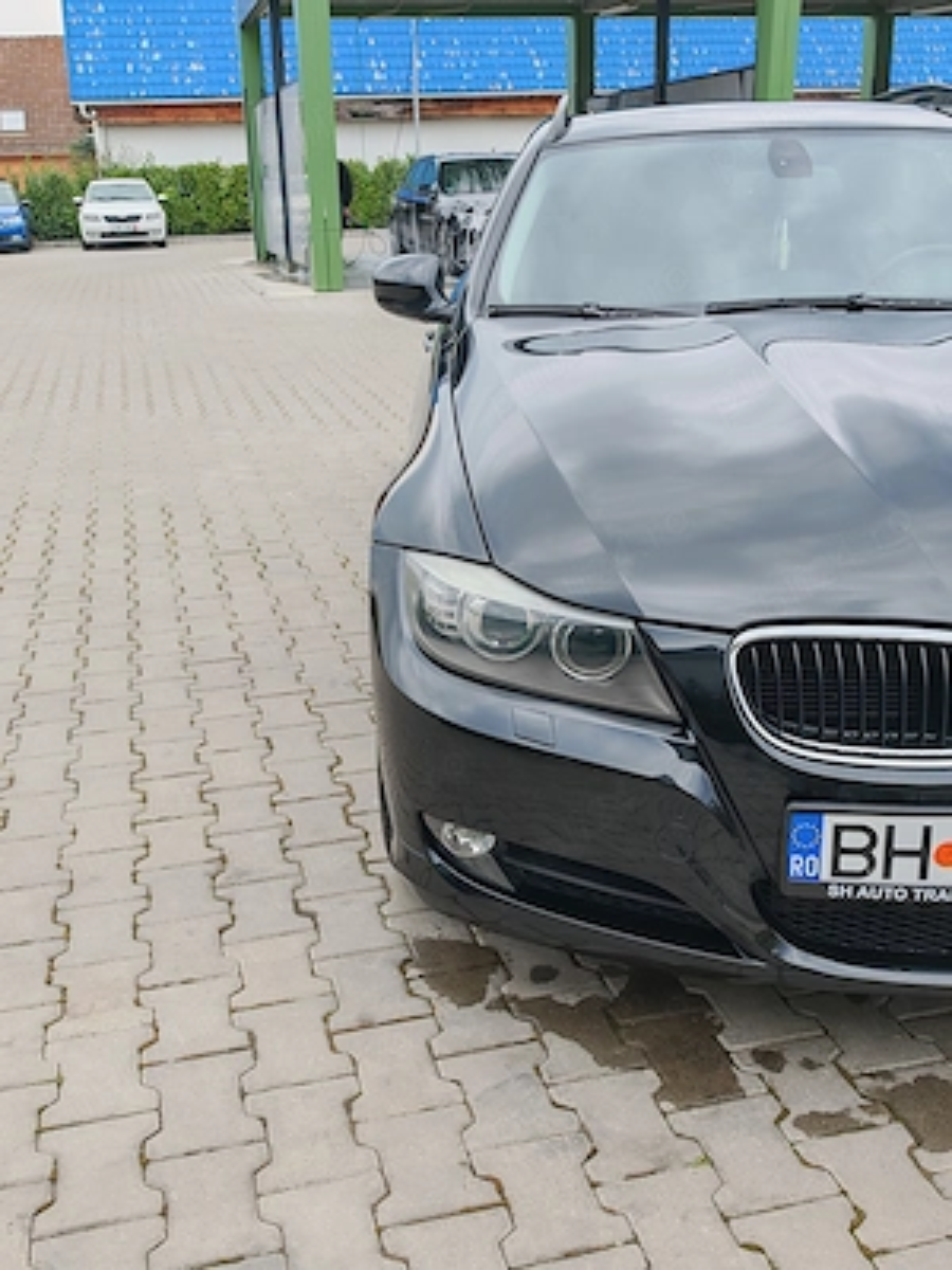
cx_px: 476
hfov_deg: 41.8
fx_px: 1247
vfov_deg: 54.0
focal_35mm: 34
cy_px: 635
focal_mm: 6.83
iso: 100
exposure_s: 1/1500
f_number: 2
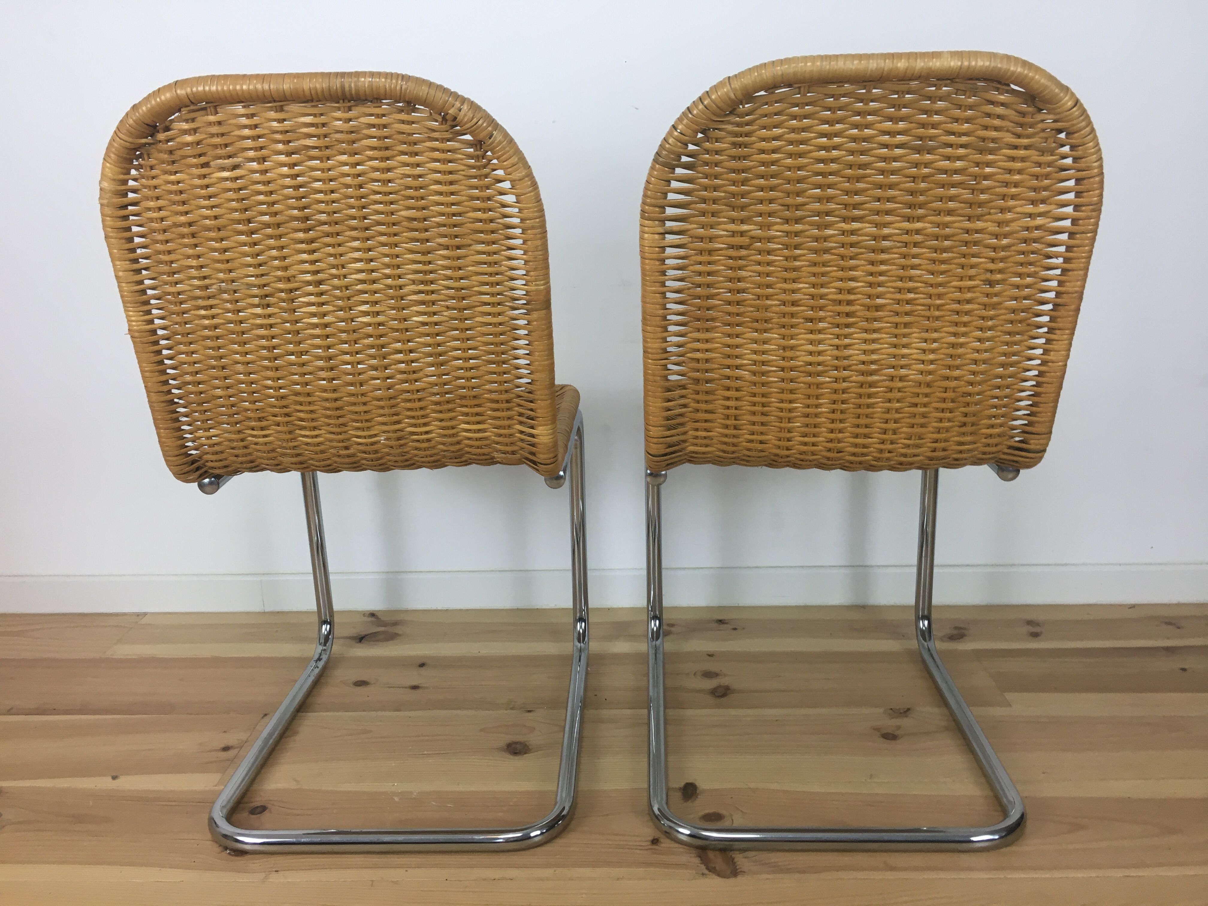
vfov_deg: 48.2
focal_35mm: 29
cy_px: 453
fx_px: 1012
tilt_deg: -14.6
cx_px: 604
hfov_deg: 61.7
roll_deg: +1.0
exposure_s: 1/33
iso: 25
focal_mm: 4.15
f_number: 2.2
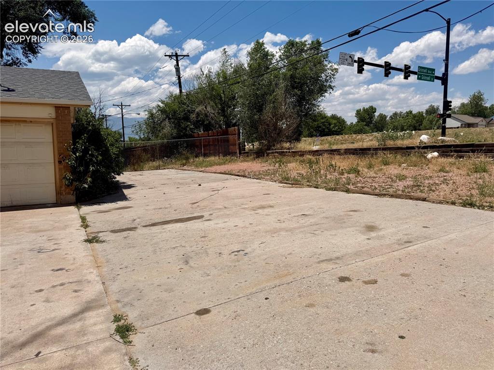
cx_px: 247
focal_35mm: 24
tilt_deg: -5.1
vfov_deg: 56.8
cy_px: 185
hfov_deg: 71.6
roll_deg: +1.0
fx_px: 342
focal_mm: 6.76
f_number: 1.78
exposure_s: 1/9091
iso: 80
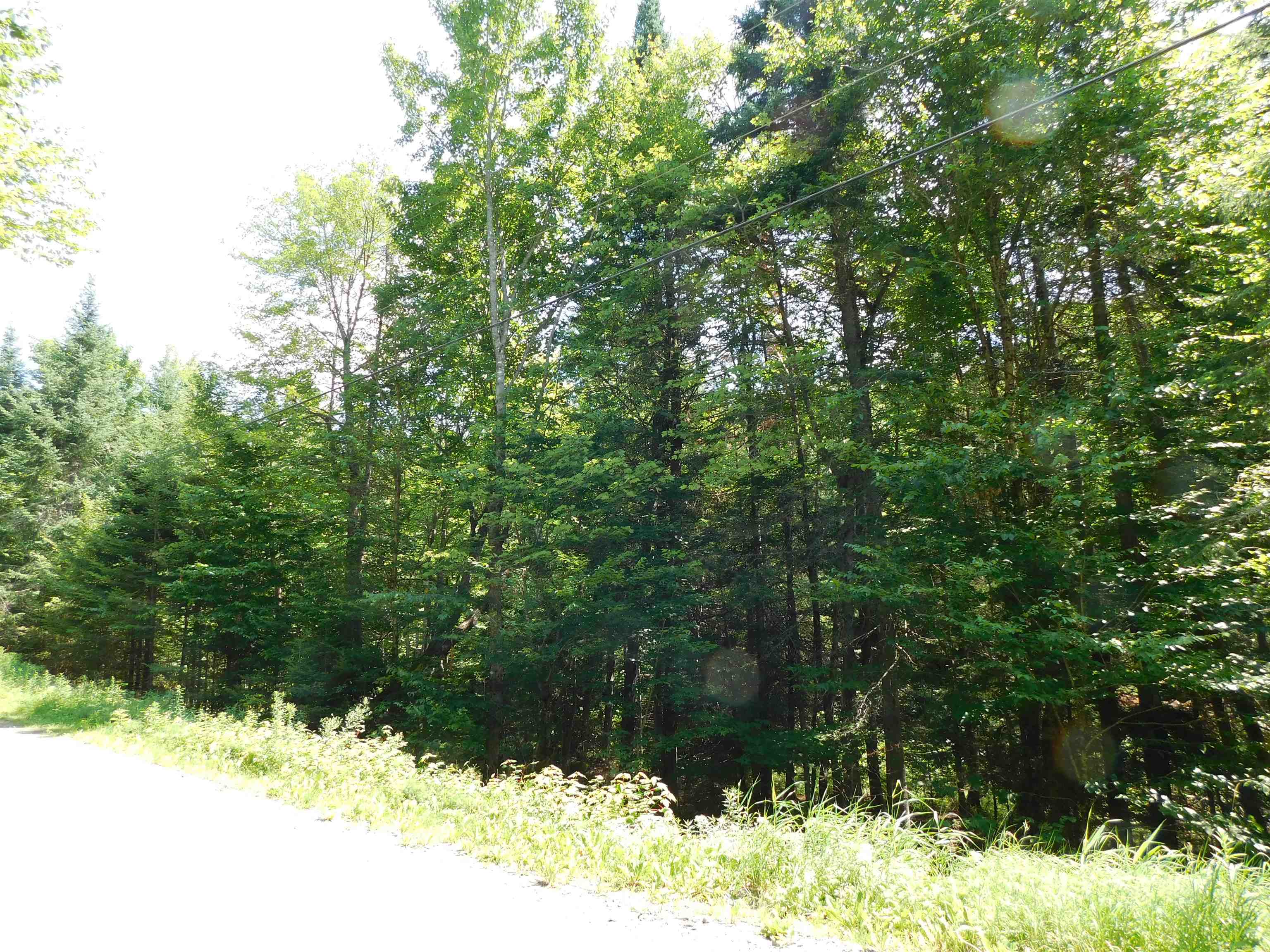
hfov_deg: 73.9
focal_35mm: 23
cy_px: 476
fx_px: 844
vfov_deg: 58.9
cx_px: 635
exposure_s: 1/250
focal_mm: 4
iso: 125
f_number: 3
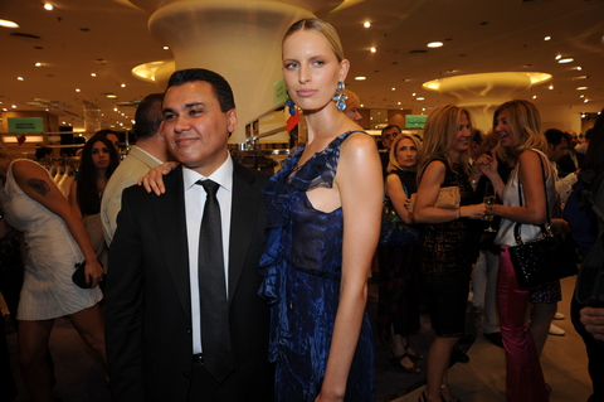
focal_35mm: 24
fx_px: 402
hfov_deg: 73.8
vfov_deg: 53.0
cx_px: 302
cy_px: 201
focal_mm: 24
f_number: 5.6
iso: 400
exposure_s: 1/60
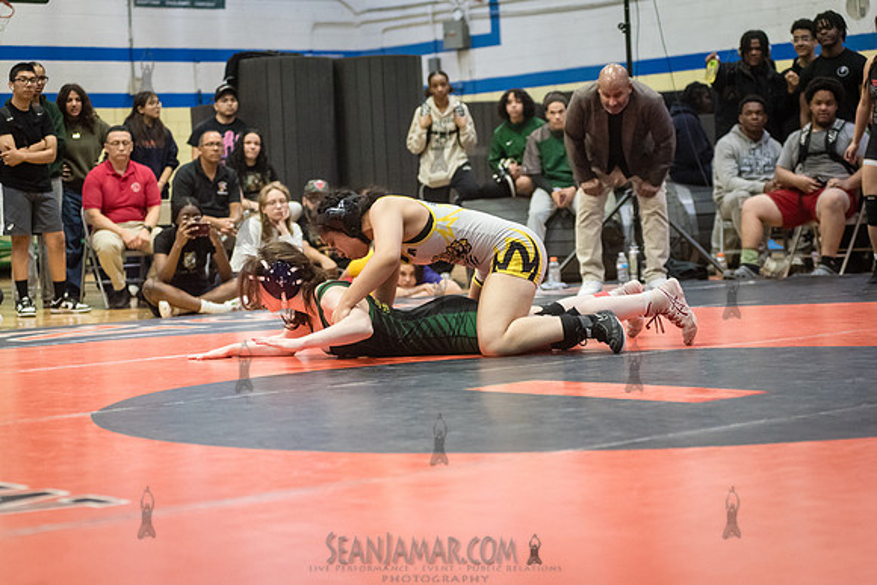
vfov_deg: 16.9
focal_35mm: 81
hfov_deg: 25.2
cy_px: 292
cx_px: 438
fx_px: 1965
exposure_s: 1/400
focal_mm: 80
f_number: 3.5
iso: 8000
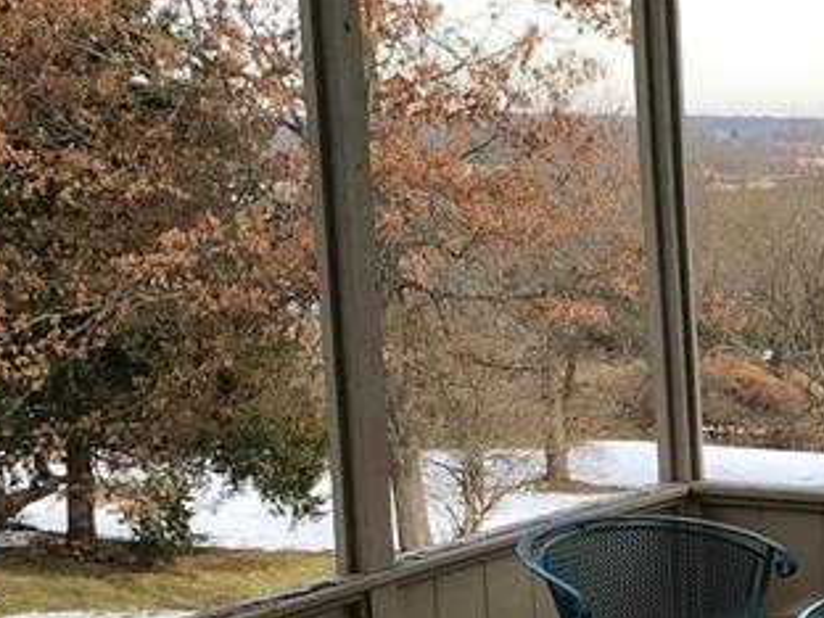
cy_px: 586
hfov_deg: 19.7
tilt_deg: -12.5
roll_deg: -0.3
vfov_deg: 15.8
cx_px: 1062
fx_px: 2190
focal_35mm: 92
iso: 20
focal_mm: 3.99
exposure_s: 1/1126
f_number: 1.8
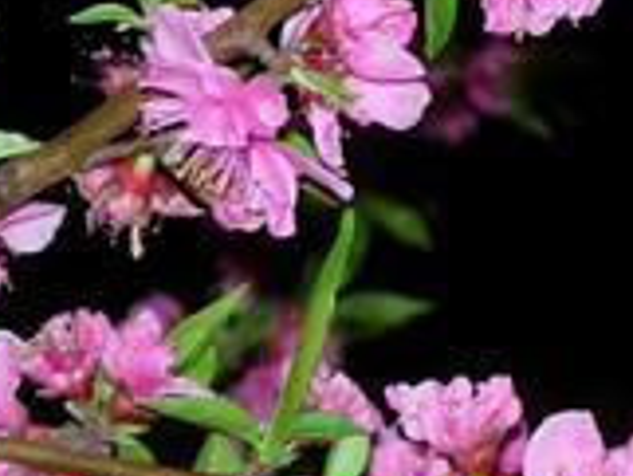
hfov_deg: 6.3
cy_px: 570
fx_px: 5764
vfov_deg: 4.7
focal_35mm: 315
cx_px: 452
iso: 79
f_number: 4.9
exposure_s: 1
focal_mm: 23.4
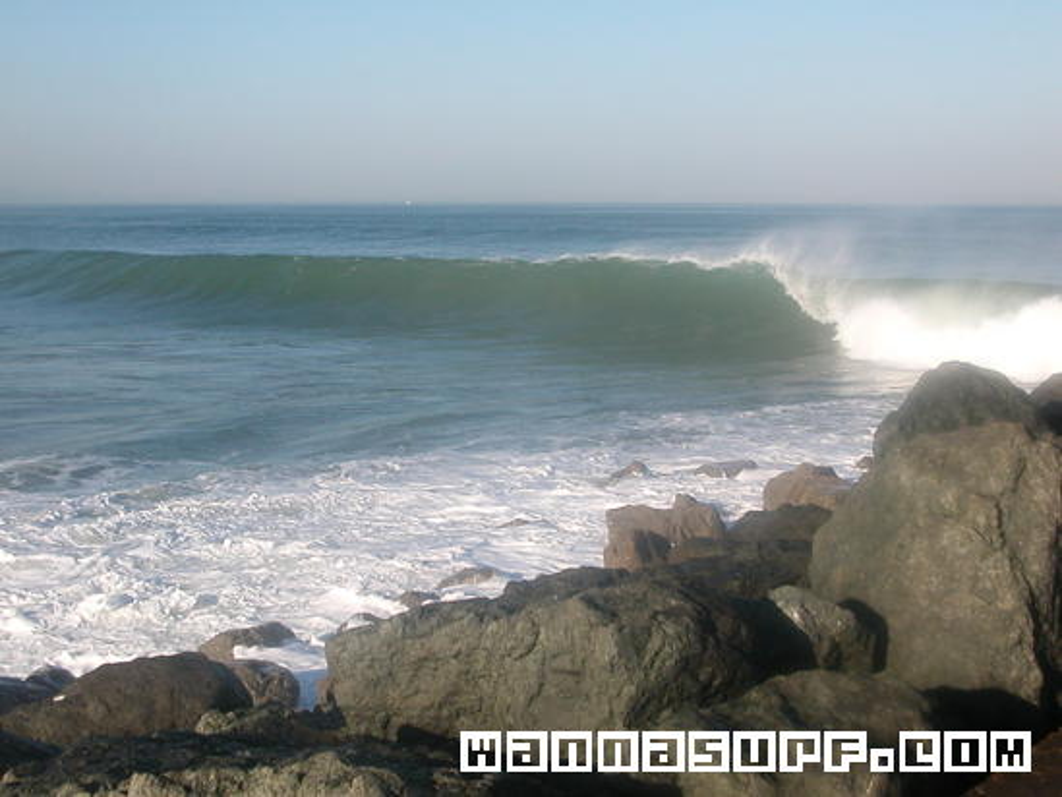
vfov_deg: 27.0
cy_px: 398
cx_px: 531
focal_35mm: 54
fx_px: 1657
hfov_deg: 35.5
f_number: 5.4
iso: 100
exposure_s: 1/385
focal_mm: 8.2
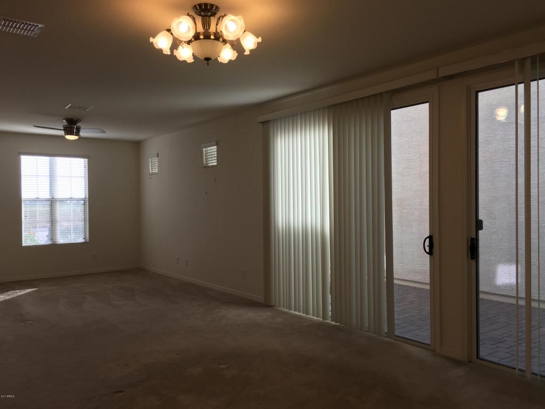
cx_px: 272
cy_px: 204
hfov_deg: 61.7
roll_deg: +0.2
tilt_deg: +0.1
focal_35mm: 29
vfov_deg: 48.2
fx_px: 457
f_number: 2.2
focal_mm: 4.15
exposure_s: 1/120
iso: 32
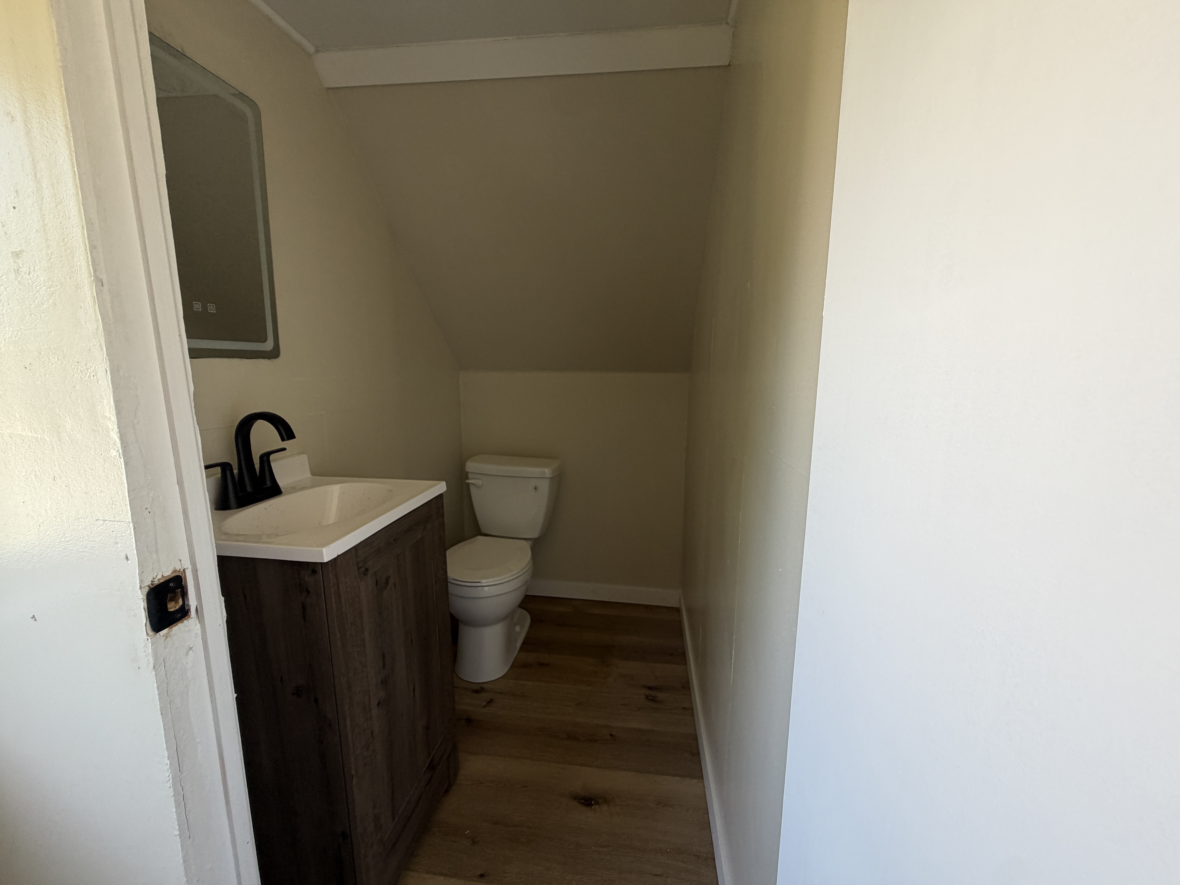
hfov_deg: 102.1
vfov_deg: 85.7
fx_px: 477
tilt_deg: -7.8
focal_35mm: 14
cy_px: 442
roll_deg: +0.9
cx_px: 590
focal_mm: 2.22
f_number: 2.2
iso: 125
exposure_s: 1/121
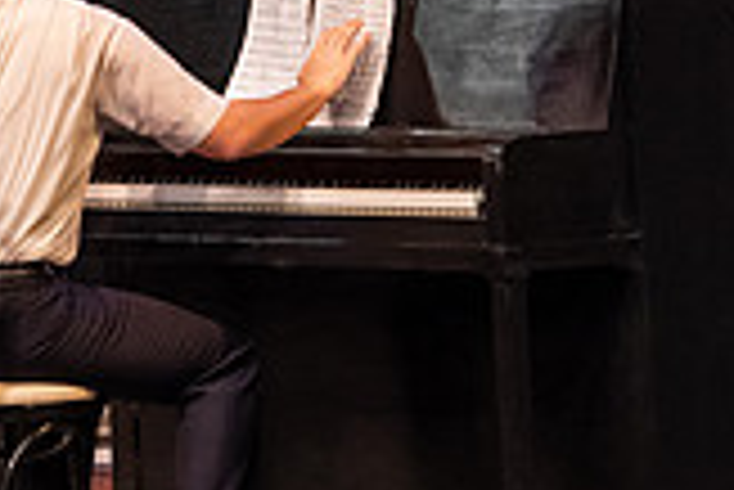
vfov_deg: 3.0
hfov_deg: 4.4
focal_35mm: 462
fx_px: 9428
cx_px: -104
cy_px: -65
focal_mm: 130
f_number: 3.2
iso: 3200
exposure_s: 1/200
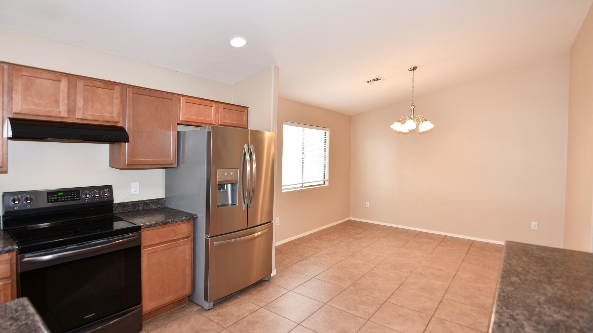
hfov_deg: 95.9
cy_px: 157
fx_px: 267
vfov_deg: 63.9
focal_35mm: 17
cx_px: 295
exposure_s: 1/60
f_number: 4
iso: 200
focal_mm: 11
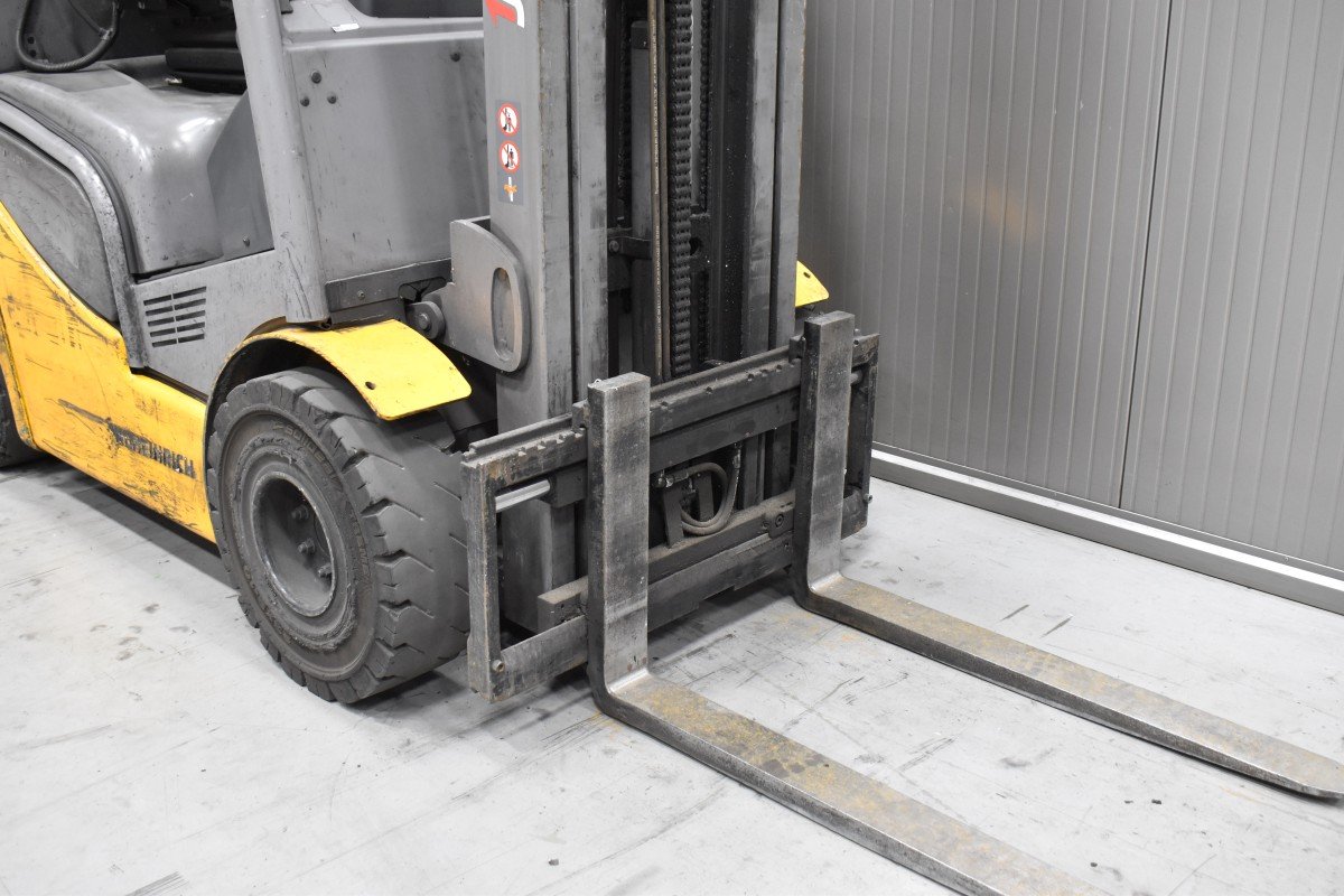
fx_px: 1400
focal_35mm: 38
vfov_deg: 35.5
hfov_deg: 51.3
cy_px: 448
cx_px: 672
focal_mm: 25
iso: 1600
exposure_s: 1/25
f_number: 5
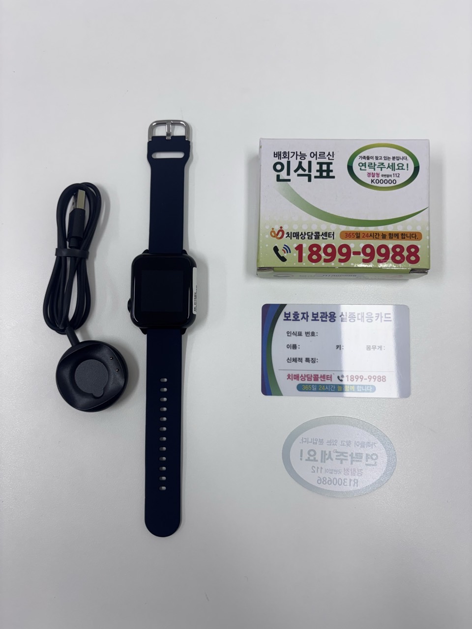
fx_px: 473
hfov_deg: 53.1
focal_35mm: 26
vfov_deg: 67.3
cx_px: 236
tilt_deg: -84.9
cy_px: 314
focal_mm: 5.96
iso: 50
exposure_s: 1/120
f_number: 1.6
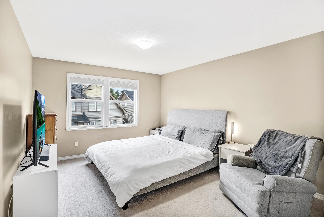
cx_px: 162
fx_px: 144
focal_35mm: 16
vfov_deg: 73.8
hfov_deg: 96.7
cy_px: 108
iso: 320
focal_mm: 16
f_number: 7.1
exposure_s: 1/10
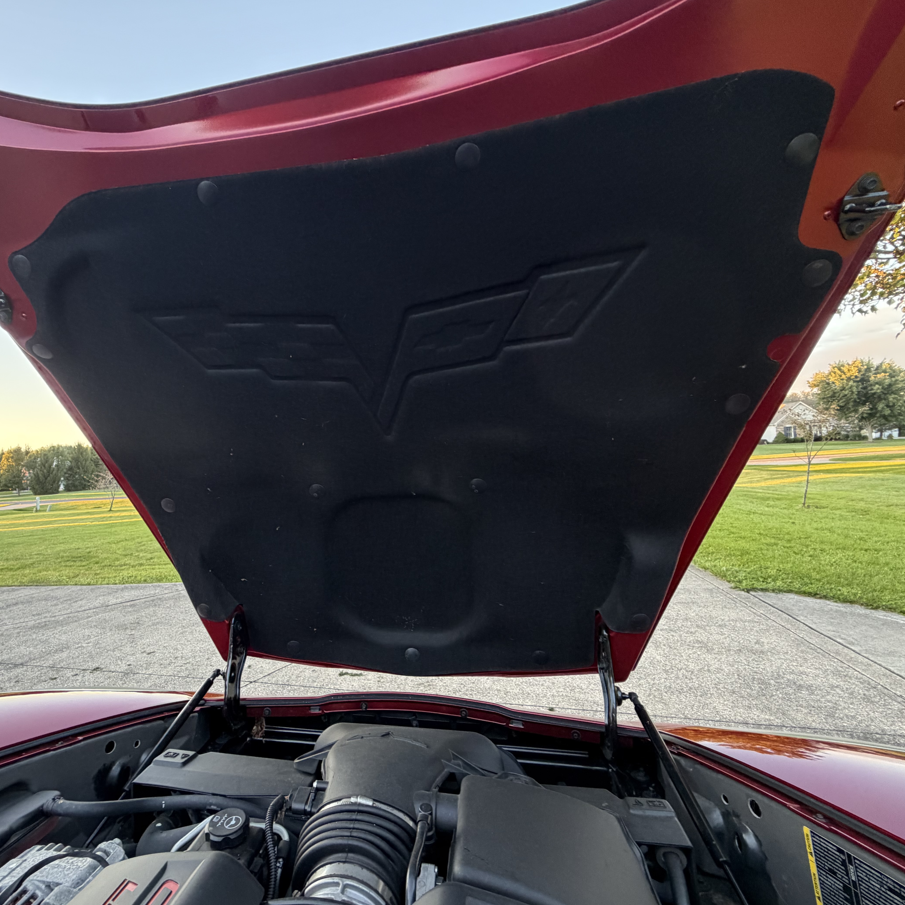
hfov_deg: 83.1
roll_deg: +4.4
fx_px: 503
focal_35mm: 17
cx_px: 368
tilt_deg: +0.7
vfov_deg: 84.0
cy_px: 452
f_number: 2.2
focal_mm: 2.22
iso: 320
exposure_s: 1/121
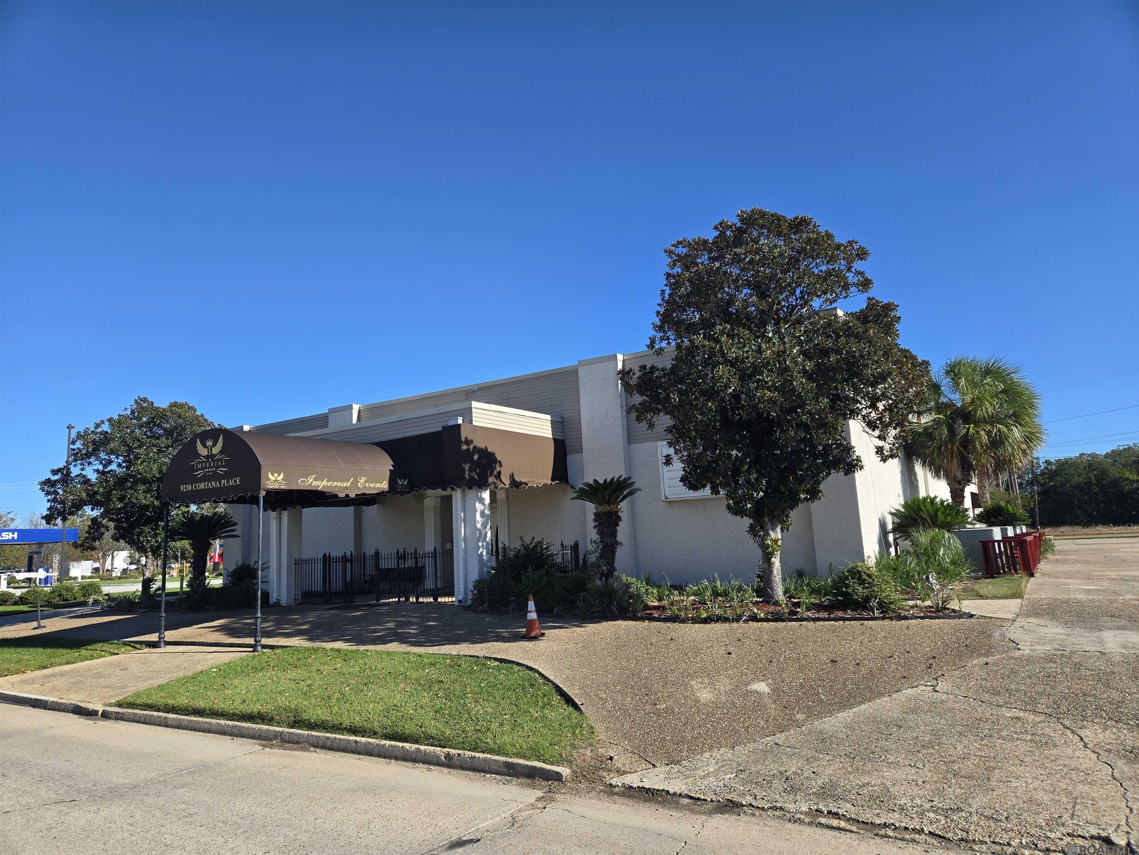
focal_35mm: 23
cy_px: 428
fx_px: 757
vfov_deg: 58.9
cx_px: 570
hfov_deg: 73.9
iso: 50
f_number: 1.8
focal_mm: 5.4
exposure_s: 1/2921
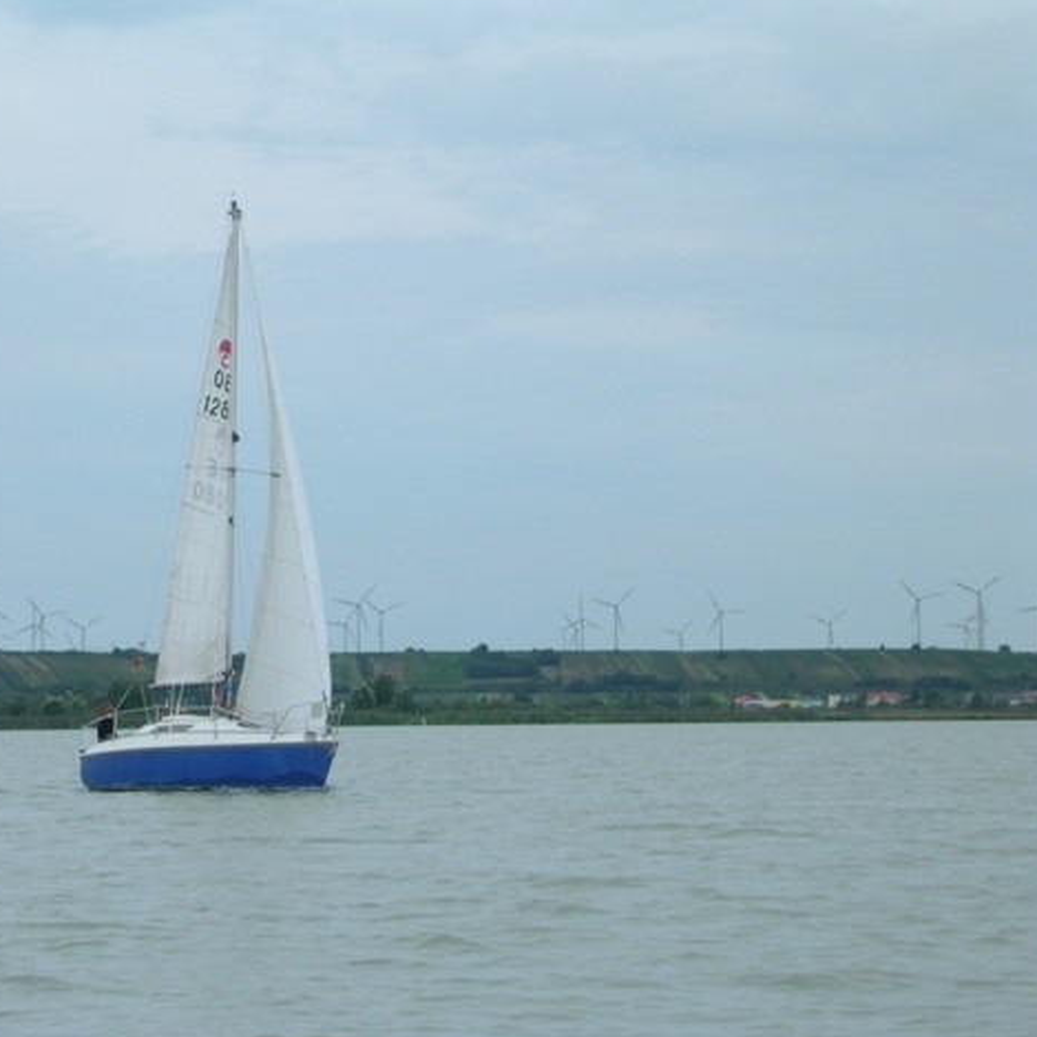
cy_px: 513
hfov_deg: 13.0
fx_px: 4542
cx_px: 356
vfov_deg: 13.0
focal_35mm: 134
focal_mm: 16.8
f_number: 4.8
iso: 100
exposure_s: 1/344
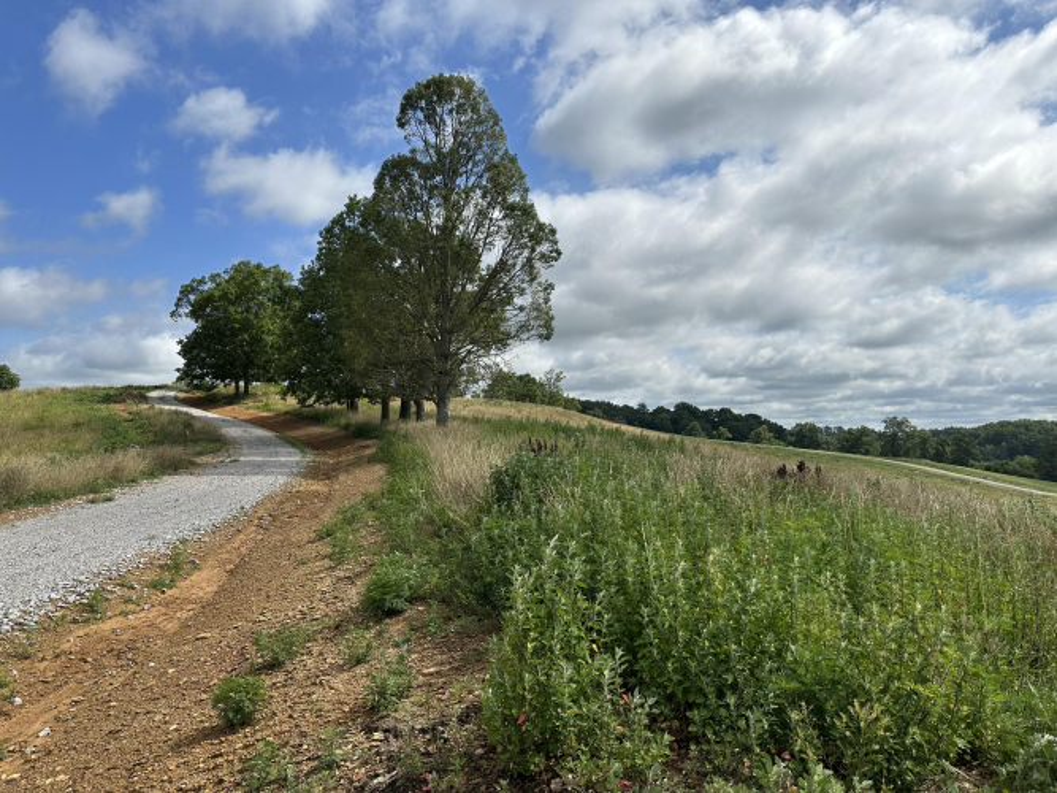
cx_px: 528
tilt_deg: +2.2
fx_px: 733
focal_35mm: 24
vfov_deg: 56.8
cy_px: 396
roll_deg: +0.2
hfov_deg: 71.6
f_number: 1.78
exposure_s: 1/8197
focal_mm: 6.86
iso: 80
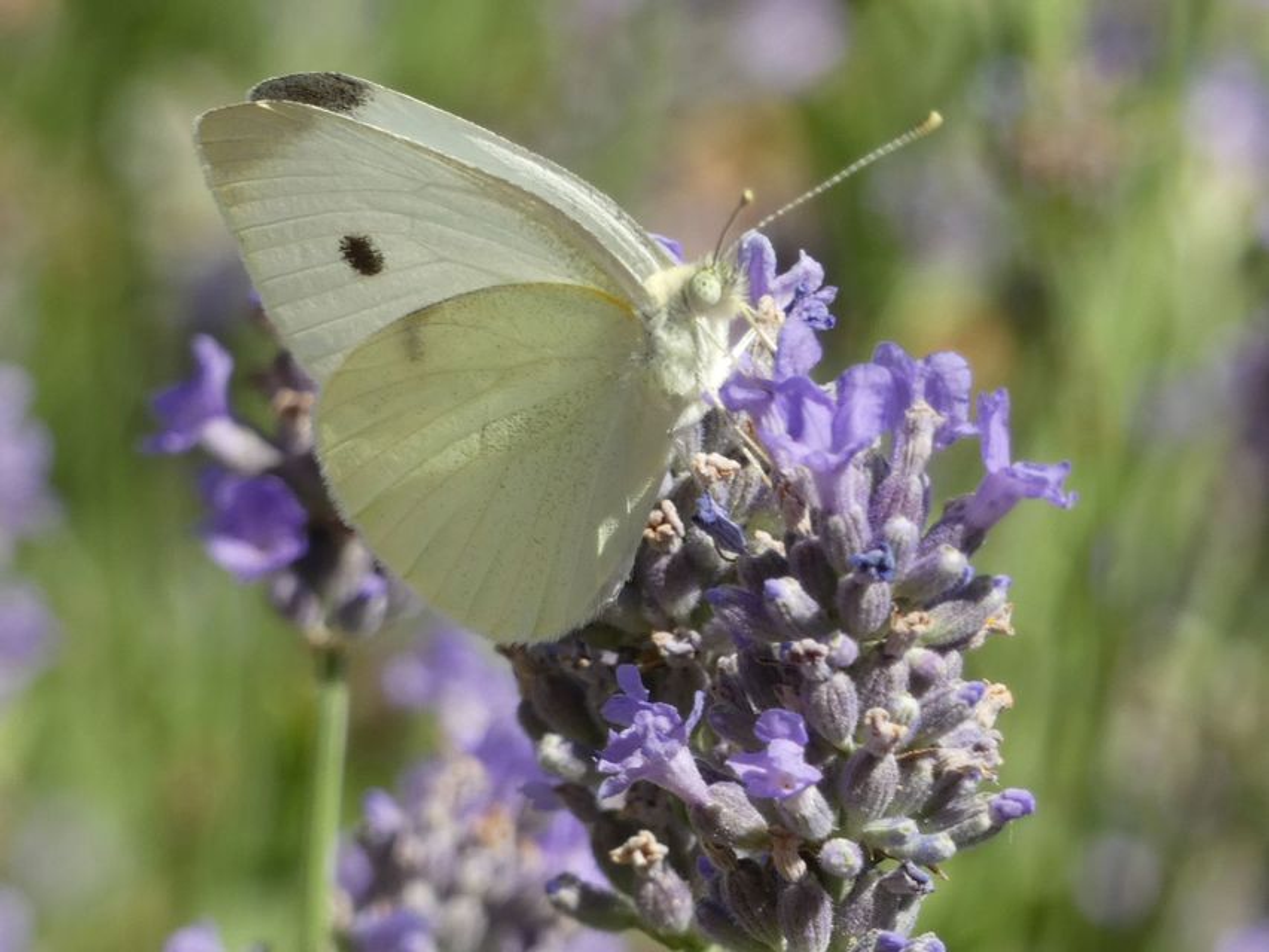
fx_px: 13273
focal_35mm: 362
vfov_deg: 4.1
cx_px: 634
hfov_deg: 5.5
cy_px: 476
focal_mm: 64.9
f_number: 5.6
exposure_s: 1/125
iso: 80
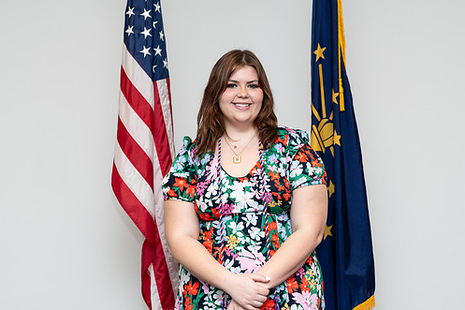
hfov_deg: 28.9
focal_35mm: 70
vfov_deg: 19.4
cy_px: 152
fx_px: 904
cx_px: 231
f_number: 4
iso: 100
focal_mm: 50
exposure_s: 1/160
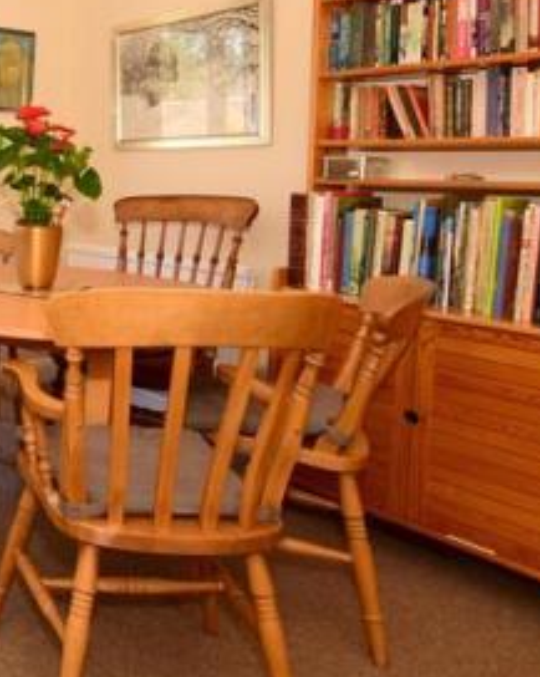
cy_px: 193
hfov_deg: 32.6
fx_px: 680
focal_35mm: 34
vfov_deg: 51.3
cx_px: -159
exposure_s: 1/60
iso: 200
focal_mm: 10
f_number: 5
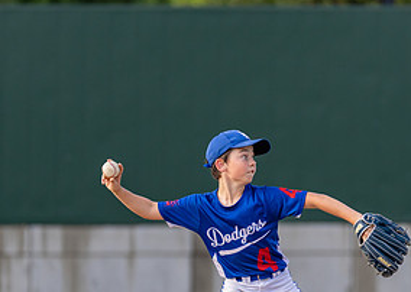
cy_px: 233
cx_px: 261
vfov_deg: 2.5
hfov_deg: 3.5
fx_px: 6761
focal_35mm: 580
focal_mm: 200
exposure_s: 1/2000
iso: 400
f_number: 2.8
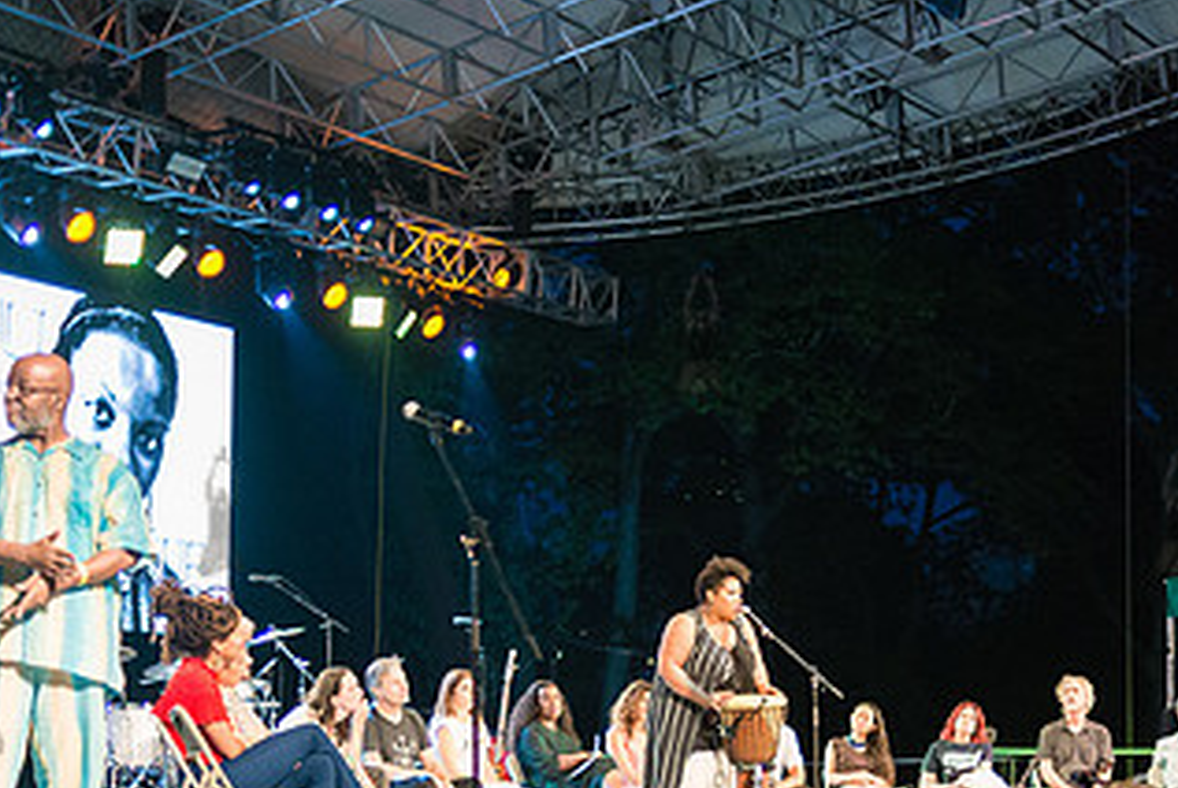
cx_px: 699
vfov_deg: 20.9
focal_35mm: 64
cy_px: 690
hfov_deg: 31.3
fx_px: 2096
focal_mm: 35
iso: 3200
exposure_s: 1/640
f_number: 2
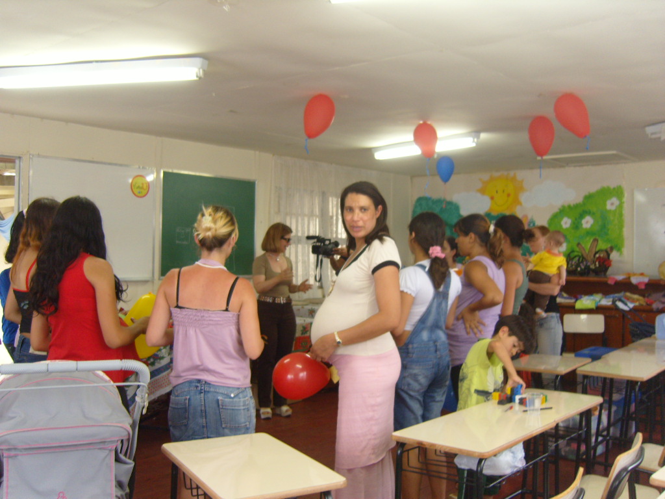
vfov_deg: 40.7
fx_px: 672
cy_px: 250
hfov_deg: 52.6
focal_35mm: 35
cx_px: 332
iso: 155
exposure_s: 1/30
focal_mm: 7.4
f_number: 2.8
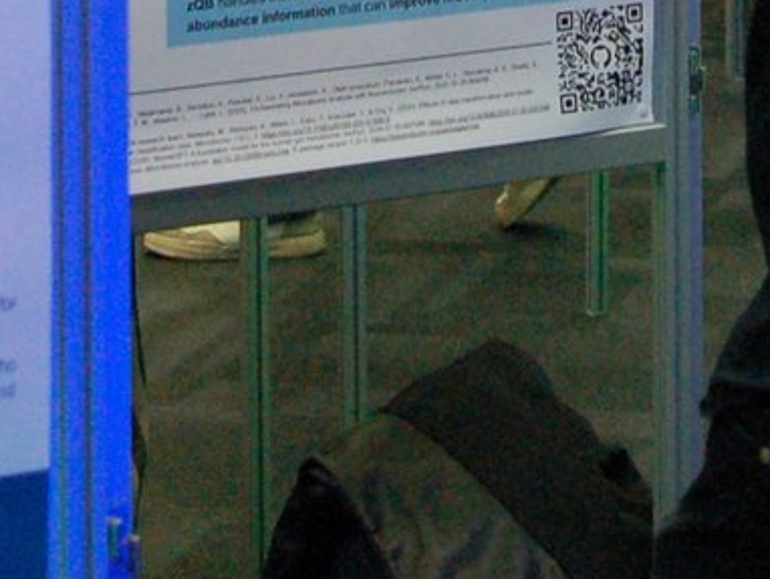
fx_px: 4029
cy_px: -496
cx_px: 635
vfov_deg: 7.9
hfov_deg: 10.9
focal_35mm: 181
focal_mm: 24
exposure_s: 1/125
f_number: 4.5
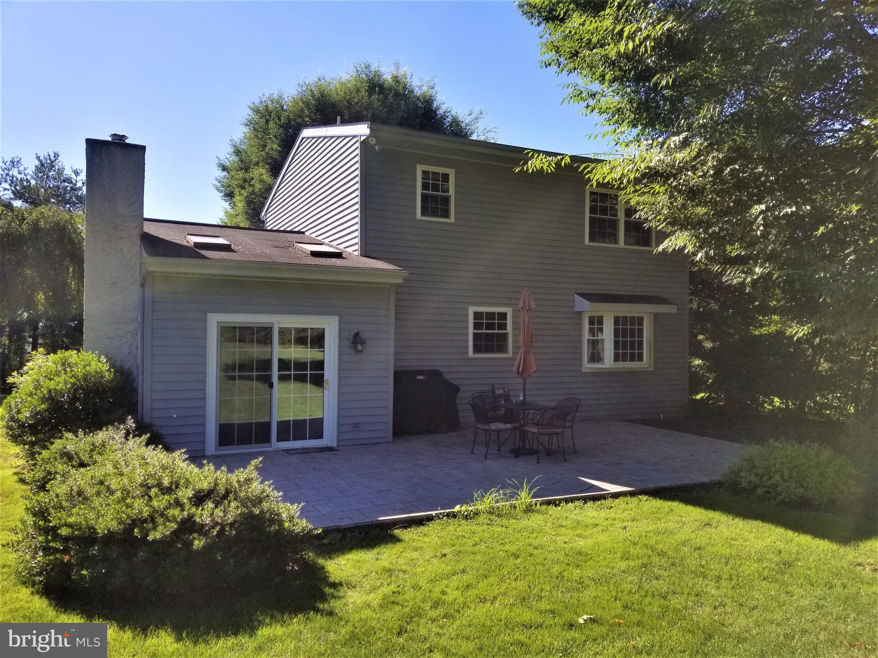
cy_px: 329
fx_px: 659
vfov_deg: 53.1
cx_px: 439
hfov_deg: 67.3
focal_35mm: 26
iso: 50
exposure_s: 1/2066
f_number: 1.7
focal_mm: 4.3
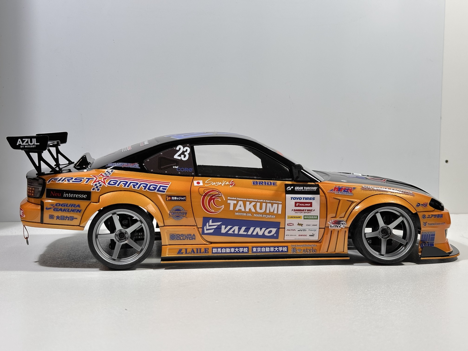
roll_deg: -0.8
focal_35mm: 48
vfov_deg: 30.3
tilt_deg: -4.4
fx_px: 649
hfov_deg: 39.7
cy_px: 176
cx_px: 234
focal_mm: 6.86
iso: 80
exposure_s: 1/106
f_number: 1.78
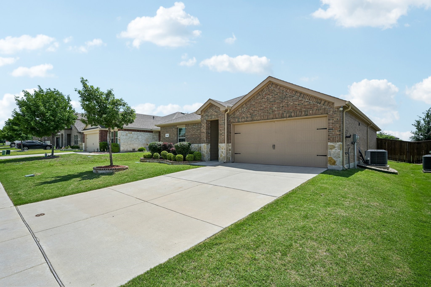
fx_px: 209
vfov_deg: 68.9
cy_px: 144
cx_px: 216
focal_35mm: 18
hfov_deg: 91.6
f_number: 9
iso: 250
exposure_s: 1/1250
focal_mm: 17.5
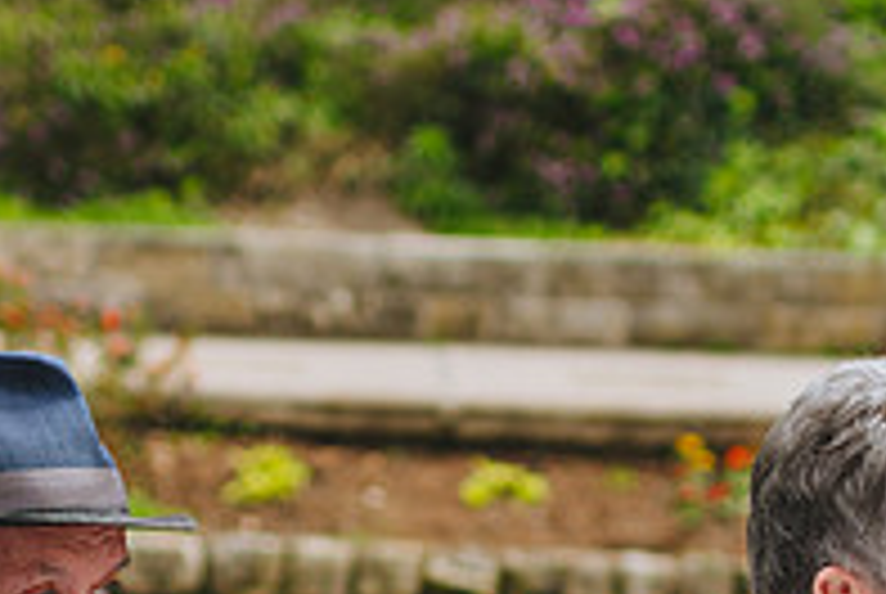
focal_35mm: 103
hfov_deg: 19.8
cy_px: 812
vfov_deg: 12.8
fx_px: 2539
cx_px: 504
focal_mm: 35
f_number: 2
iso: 100
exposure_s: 1/3200
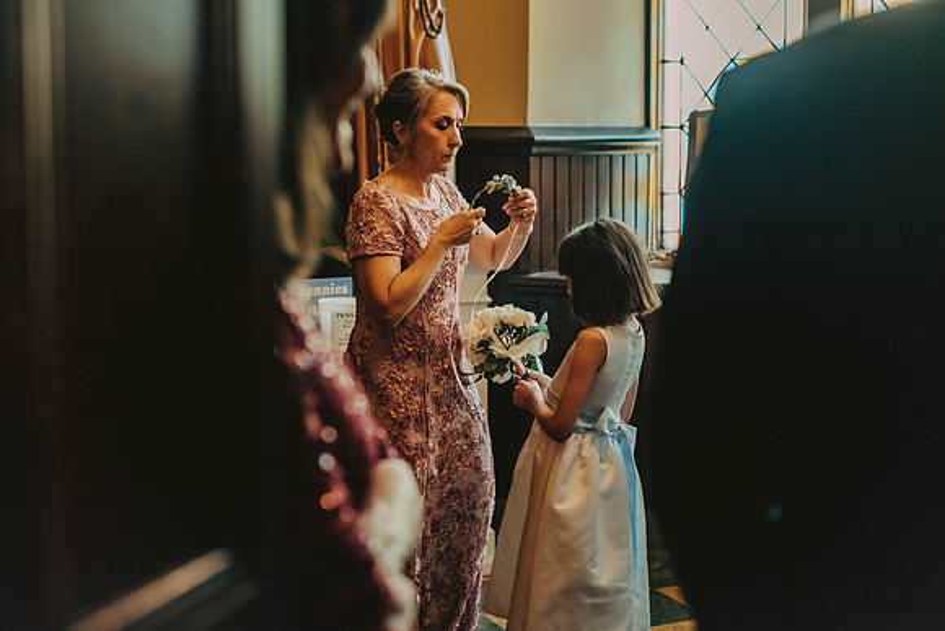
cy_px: 316
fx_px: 1402
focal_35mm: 53
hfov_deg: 37.2
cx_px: 472
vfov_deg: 25.3
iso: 1250
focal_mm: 50
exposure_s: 1/160
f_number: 2.2
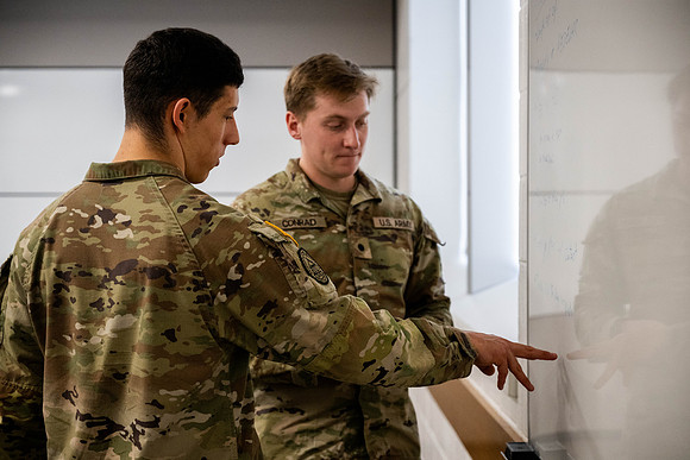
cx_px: 345
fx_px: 1353
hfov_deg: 28.6
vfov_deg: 19.3
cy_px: 230
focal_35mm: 71
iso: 2500
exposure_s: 1/400
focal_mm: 70
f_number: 4
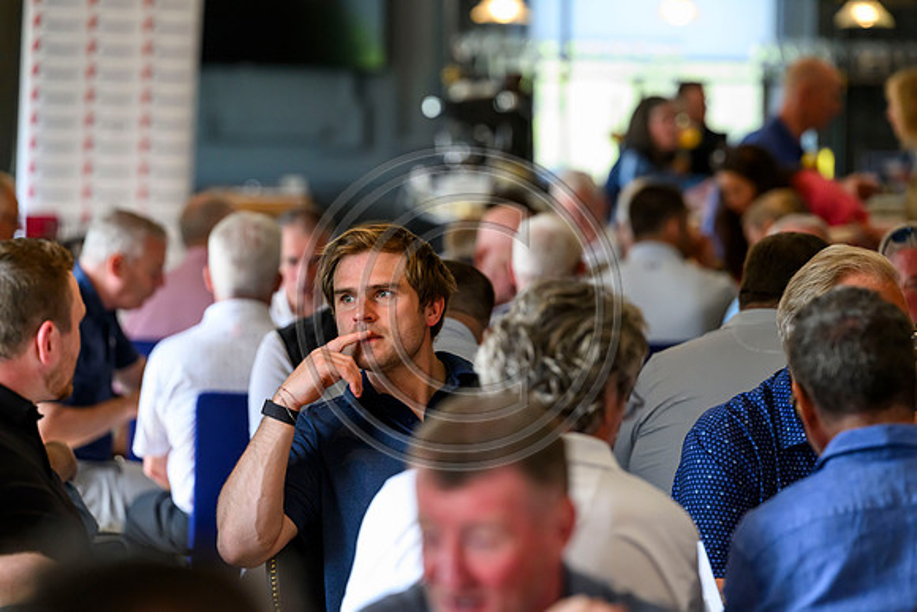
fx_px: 4968
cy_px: 306
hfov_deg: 10.5
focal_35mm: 195
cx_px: 458
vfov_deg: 7.0
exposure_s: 1/640
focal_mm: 195
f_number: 4
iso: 4000
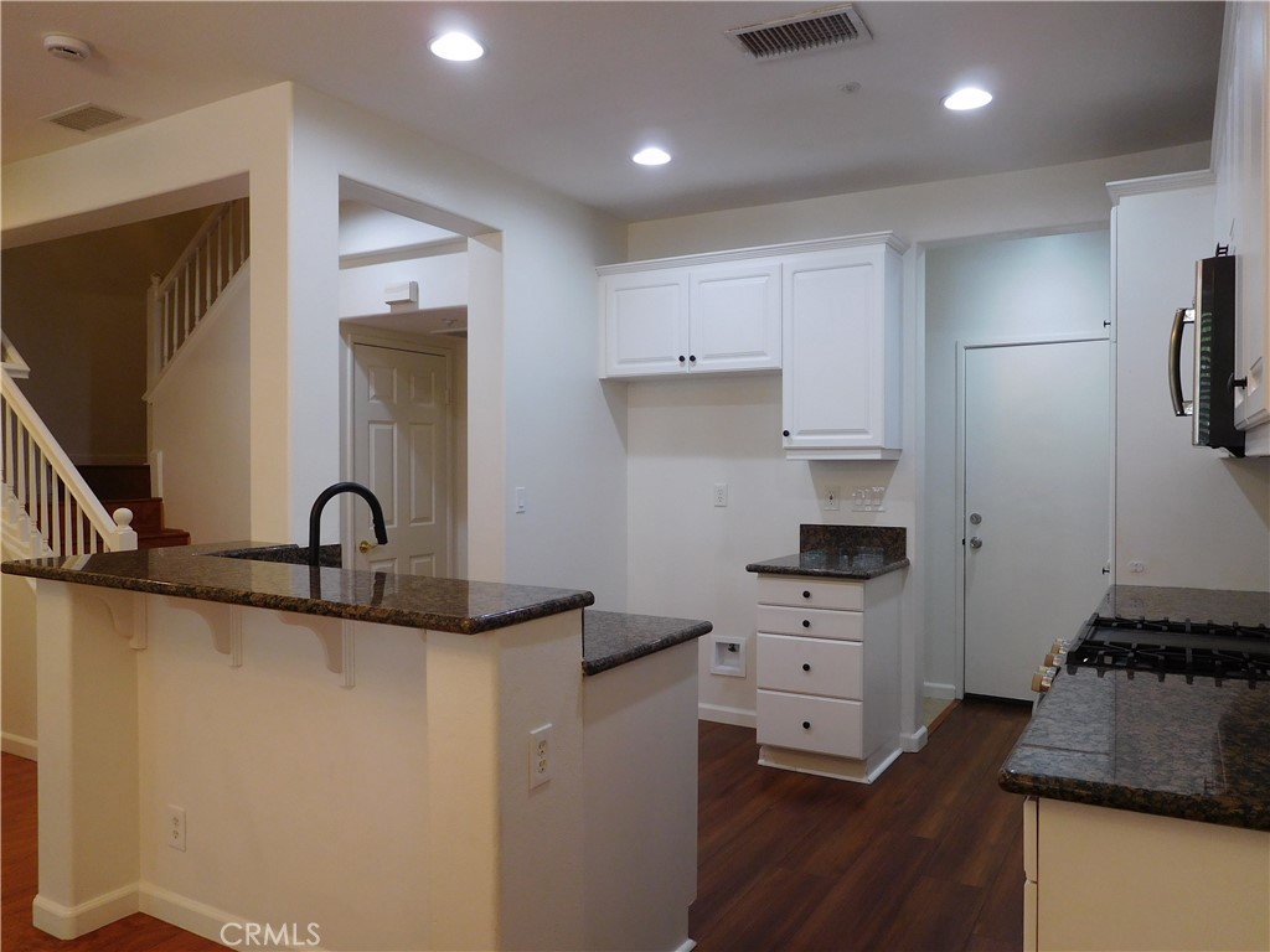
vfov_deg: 54.9
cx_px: 635
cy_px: 476
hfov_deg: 69.4
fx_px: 917
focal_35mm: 25
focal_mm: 4.5
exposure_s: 1/30
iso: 180
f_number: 3.4
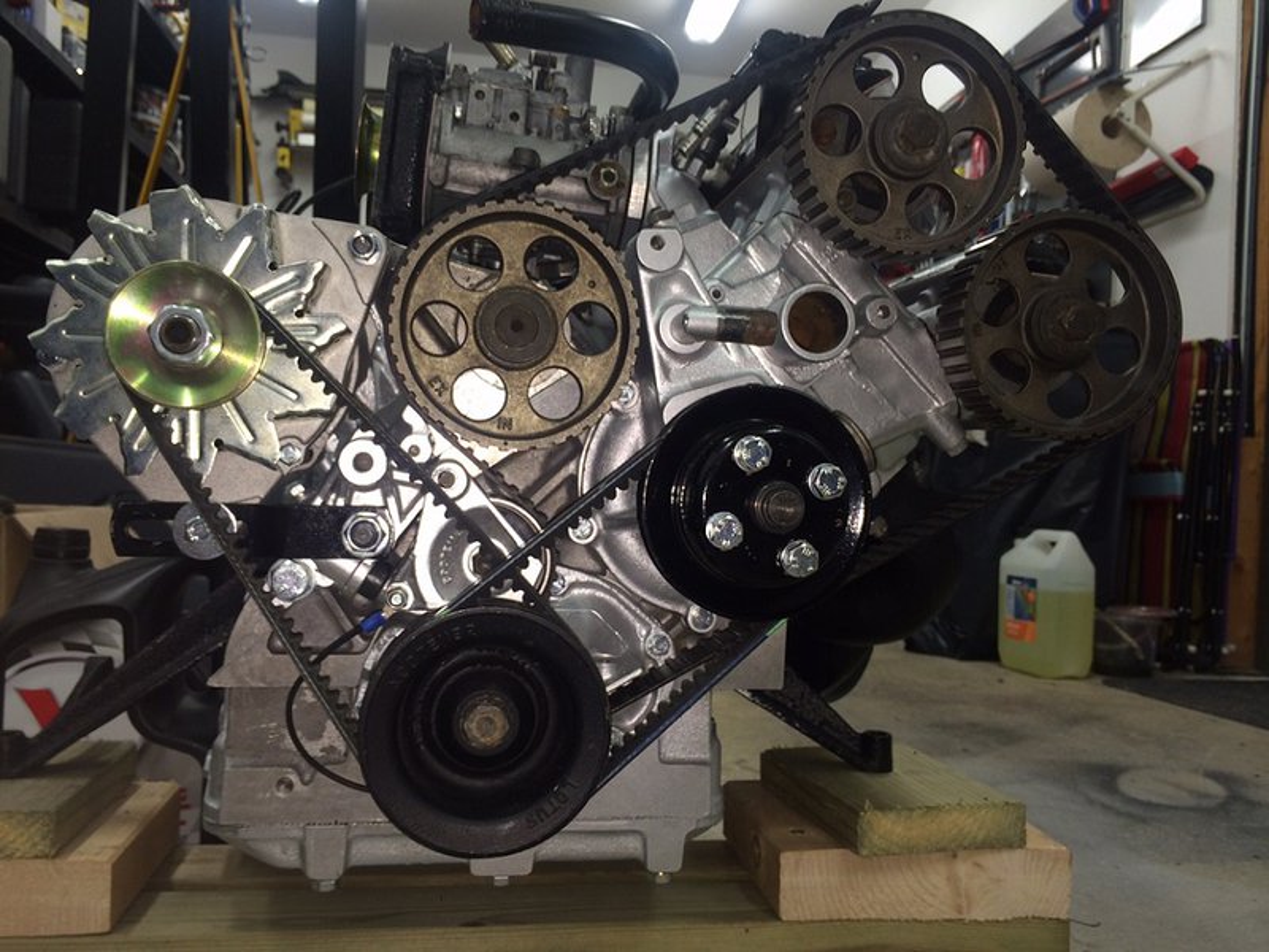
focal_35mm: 30
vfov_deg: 46.8
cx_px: 634
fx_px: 1100
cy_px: 476
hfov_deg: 60.0
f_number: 2.2
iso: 32
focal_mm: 4.12
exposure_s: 1/34
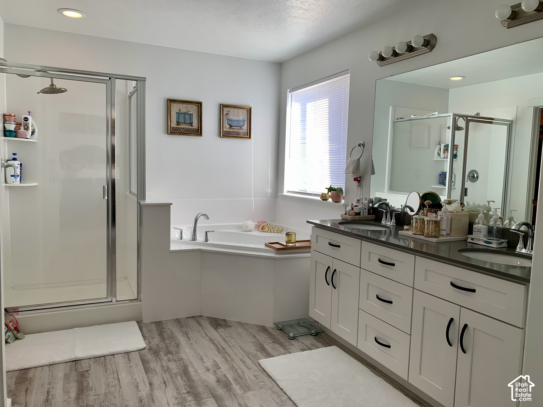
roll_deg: -1.3
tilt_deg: -5.9
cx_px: 272
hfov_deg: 67.3
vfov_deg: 53.1
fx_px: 408
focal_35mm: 26
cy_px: 204
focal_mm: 4.25
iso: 50
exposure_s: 1/120
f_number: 1.8
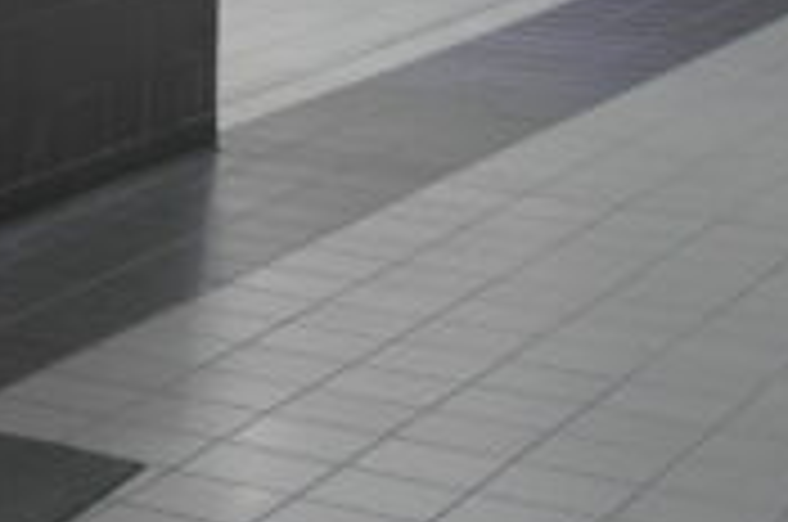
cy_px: -351
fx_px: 2884
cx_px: -702
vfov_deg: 9.9
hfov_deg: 13.6
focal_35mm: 132
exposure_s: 1/80
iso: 400
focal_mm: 20
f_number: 3.5
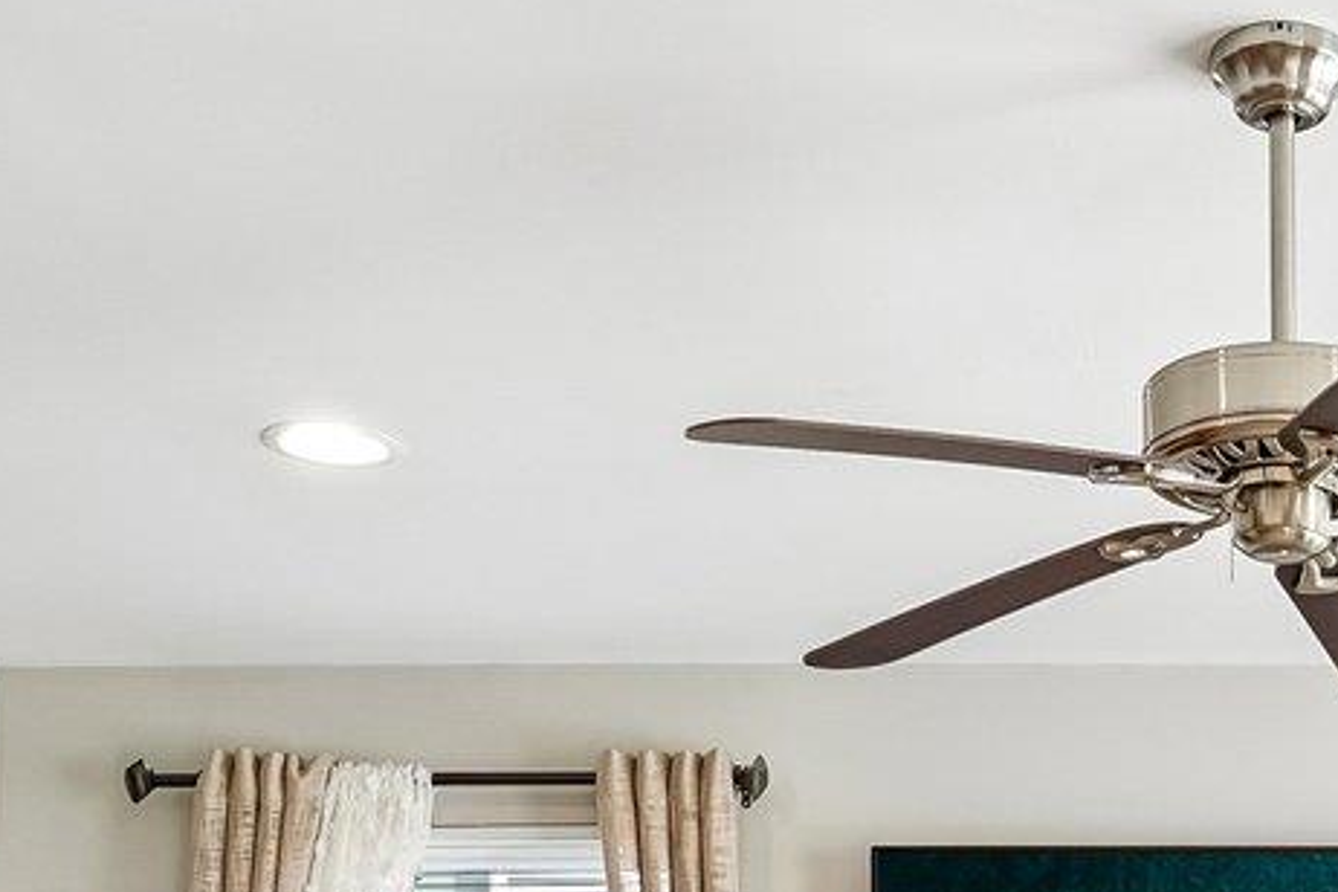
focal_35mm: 71
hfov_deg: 27.0
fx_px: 2639
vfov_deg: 16.7
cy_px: 1476
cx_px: 1306
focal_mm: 16
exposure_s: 1/50
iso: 250
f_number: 8
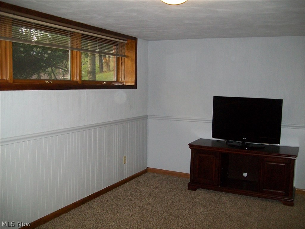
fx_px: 300
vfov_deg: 41.8
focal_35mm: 34
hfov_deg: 54.0
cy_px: 114
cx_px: 152
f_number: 2.7
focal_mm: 6.1
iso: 160
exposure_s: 1/60
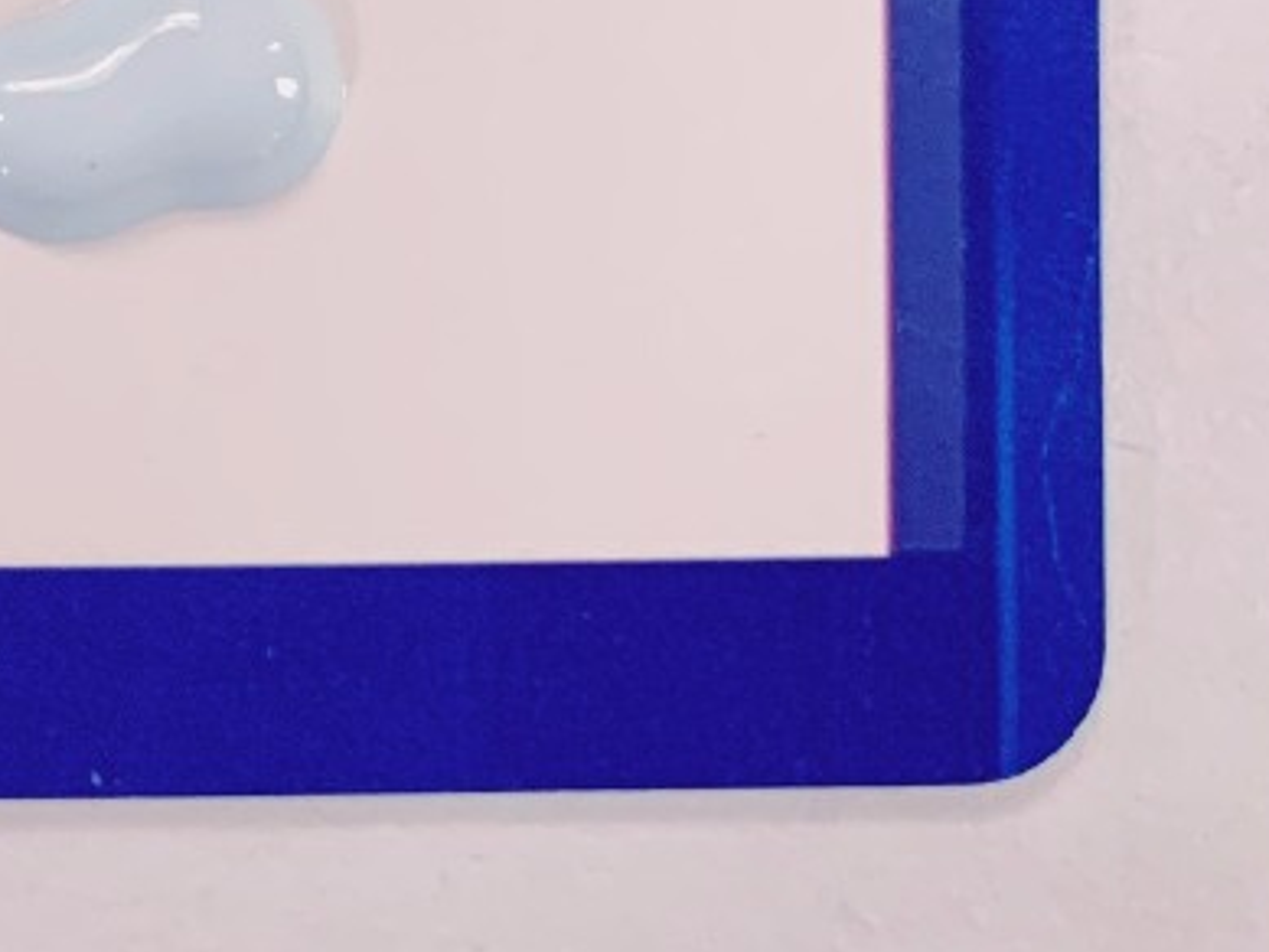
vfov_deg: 13.2
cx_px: -926
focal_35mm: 107
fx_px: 3924
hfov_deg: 15.9
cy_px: -424
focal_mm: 4.25
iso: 160
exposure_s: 1/50
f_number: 1.8
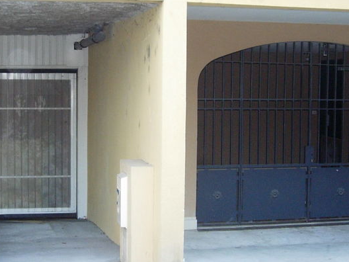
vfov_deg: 20.4
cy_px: 120
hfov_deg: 27.0
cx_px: 143
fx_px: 726
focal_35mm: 72
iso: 183
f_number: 2.8
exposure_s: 1/73.9
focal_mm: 7.8
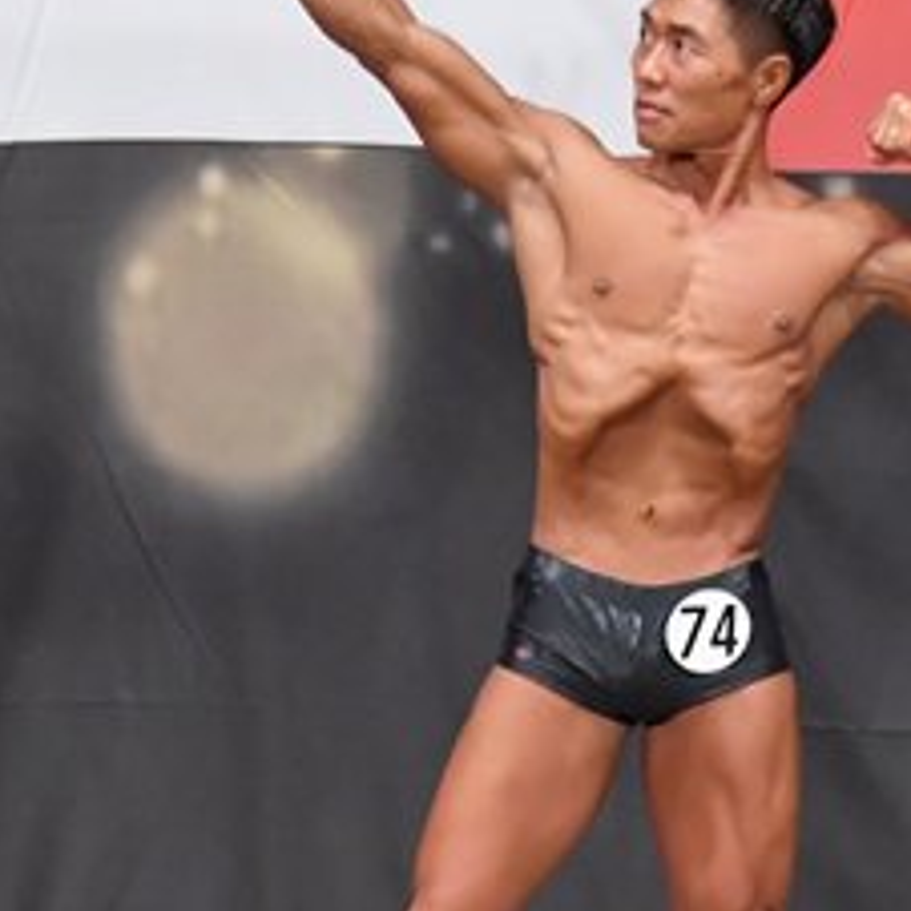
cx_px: 607
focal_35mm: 534
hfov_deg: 3.3
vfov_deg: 3.3
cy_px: 605
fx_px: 15900
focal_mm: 122
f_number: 5.6
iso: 6400
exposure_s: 1/400
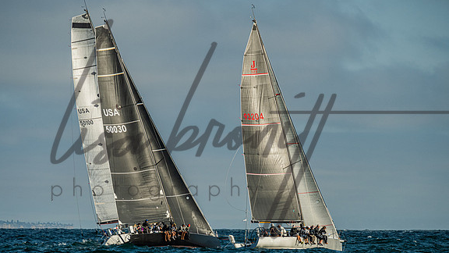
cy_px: 173
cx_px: 214
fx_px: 3357
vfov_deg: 4.3
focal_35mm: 282
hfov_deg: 7.7
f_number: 6.3
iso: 250
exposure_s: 1/800
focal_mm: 200
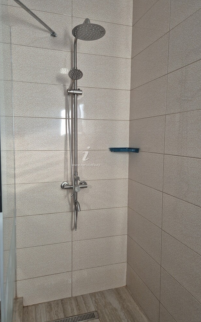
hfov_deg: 49.2
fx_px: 219
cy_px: 159
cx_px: 89
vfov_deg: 72.6
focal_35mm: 25
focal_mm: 5.4
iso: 320
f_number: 1.8
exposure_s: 1/100
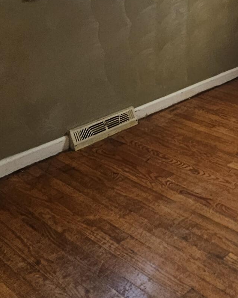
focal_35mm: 48
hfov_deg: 26.3
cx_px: 316
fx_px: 423
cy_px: -27
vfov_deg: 33.9
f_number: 2.2
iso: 50
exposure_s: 1/60
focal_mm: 2.2
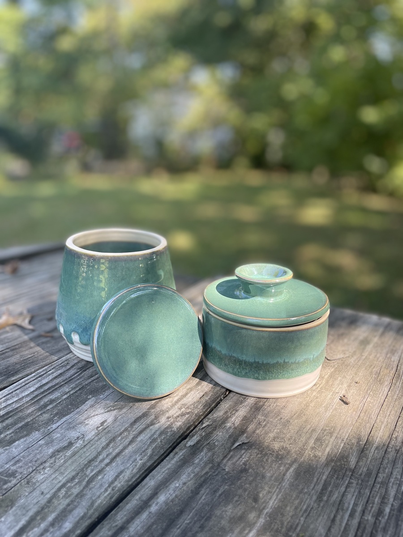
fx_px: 404
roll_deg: -3.0
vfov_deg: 67.3
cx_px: 202
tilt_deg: -17.2
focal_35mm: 26
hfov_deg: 53.1
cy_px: 268
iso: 50
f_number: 1.6
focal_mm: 4.2
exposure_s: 1/383
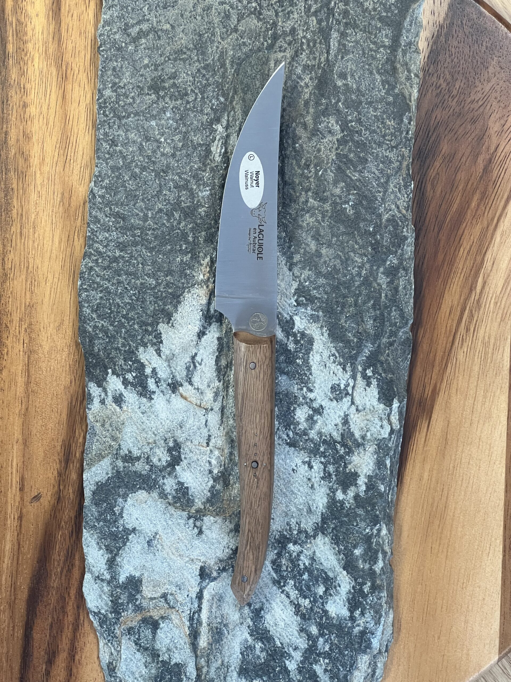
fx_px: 1516
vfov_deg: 25.3
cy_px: 341
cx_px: 256
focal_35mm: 77
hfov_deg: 19.1
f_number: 2.8
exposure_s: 1/100
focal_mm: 9
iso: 200
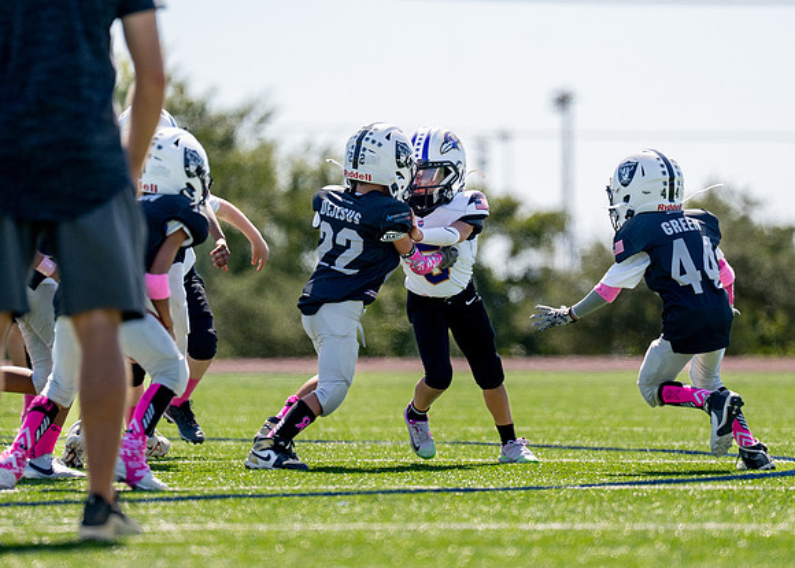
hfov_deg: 5.8
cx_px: 457
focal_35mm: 347
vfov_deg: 4.2
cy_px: 279
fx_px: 7827
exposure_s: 1/3200
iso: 250
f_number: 2.8
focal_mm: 200
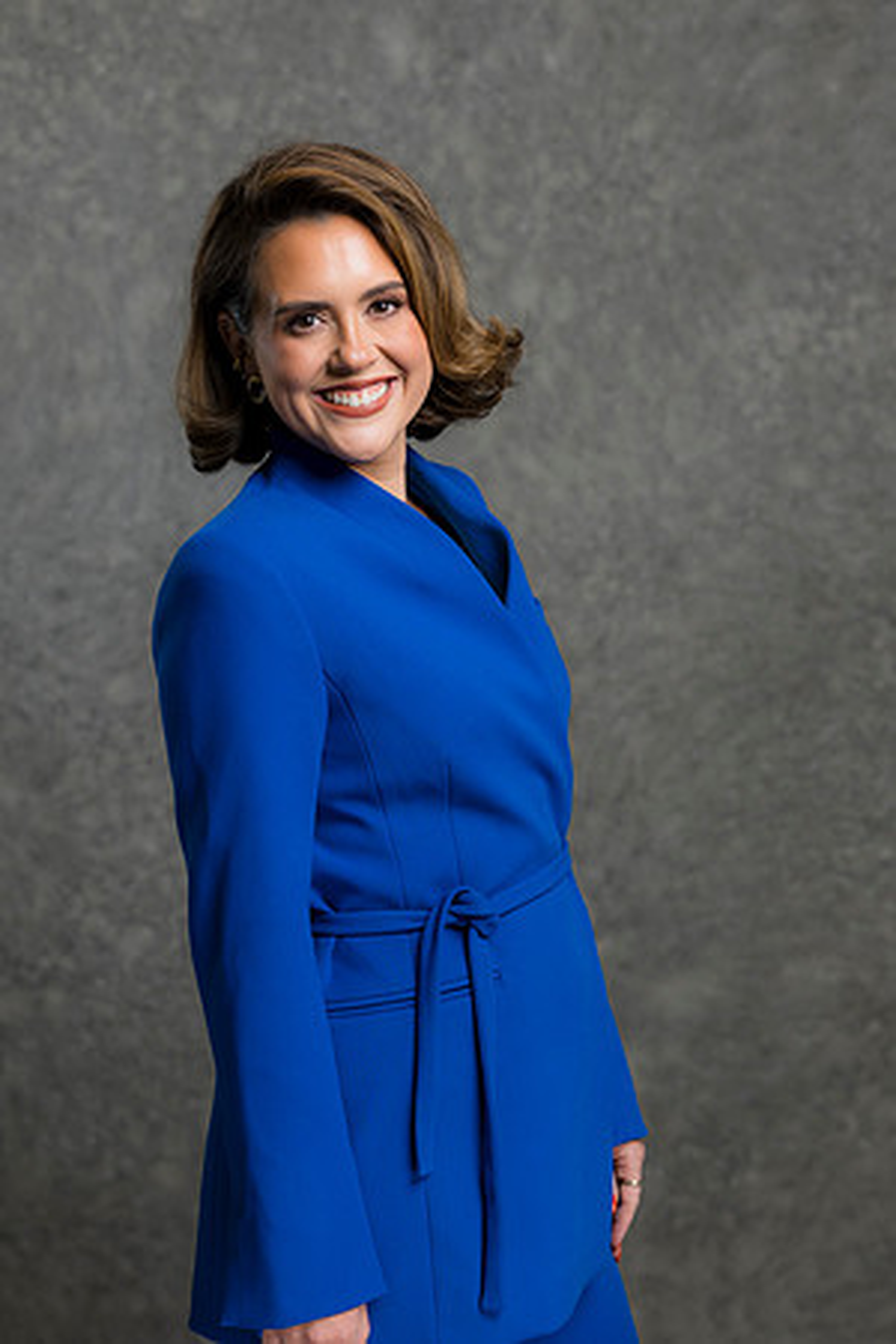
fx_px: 3173
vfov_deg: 23.9
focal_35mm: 85
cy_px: 672
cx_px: 448
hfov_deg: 16.1
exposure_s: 1/200
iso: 125
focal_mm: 85
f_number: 5
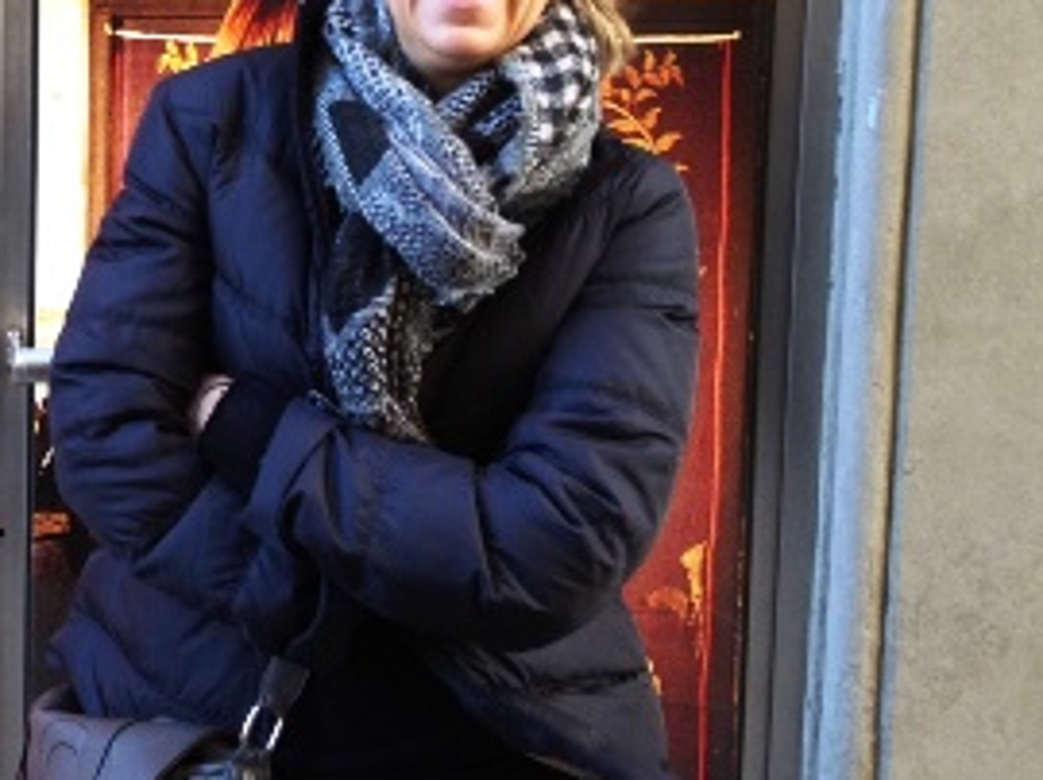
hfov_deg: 22.4
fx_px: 2499
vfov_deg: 17.6
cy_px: 124
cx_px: -66
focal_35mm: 83
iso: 50
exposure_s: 1/24
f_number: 2.4
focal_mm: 4.28
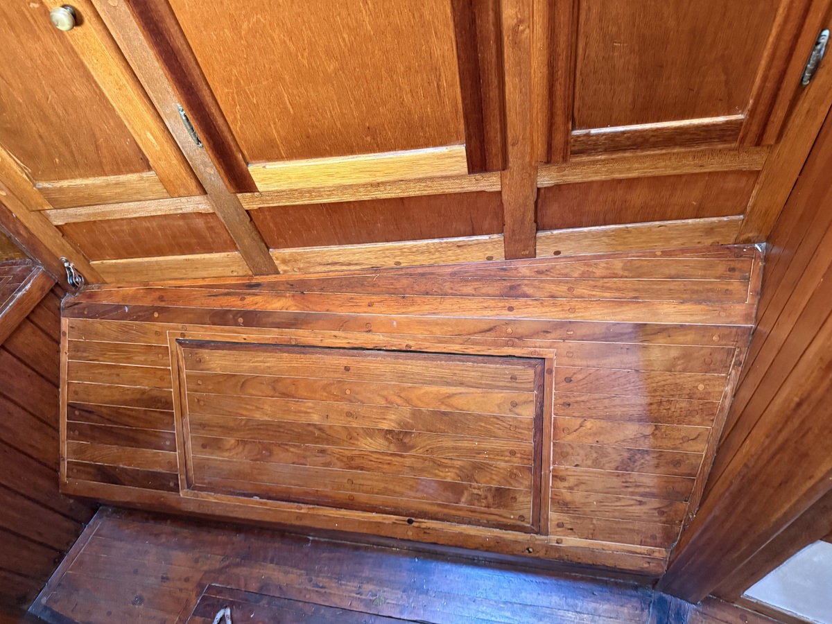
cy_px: 312
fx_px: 577
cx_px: 416
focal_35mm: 24
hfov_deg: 71.6
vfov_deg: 56.8
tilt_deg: -53.2
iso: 800
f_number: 1.78
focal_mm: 6.76
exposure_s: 1/49
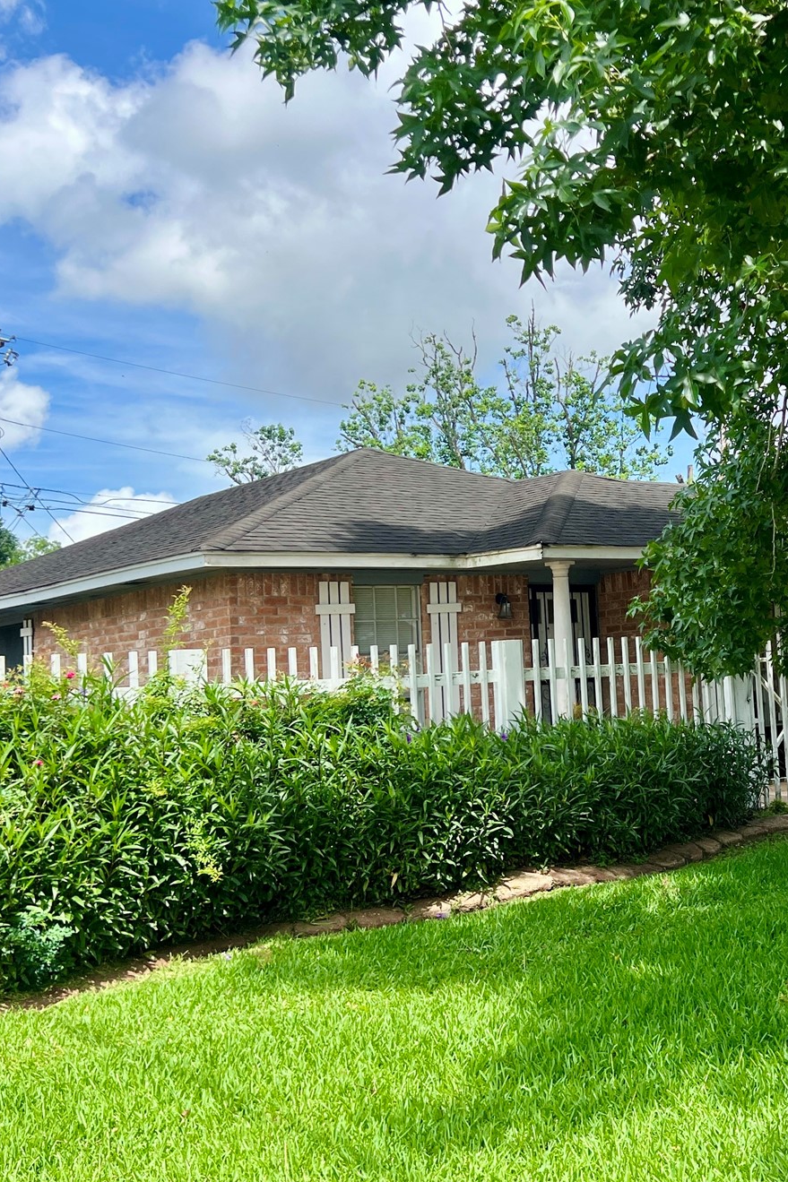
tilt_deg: +4.8
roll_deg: +3.1
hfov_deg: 31.1
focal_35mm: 42
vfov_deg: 46.4
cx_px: 623
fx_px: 1379
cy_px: 558
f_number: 1.5
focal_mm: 5.7
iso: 50
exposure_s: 1/3165
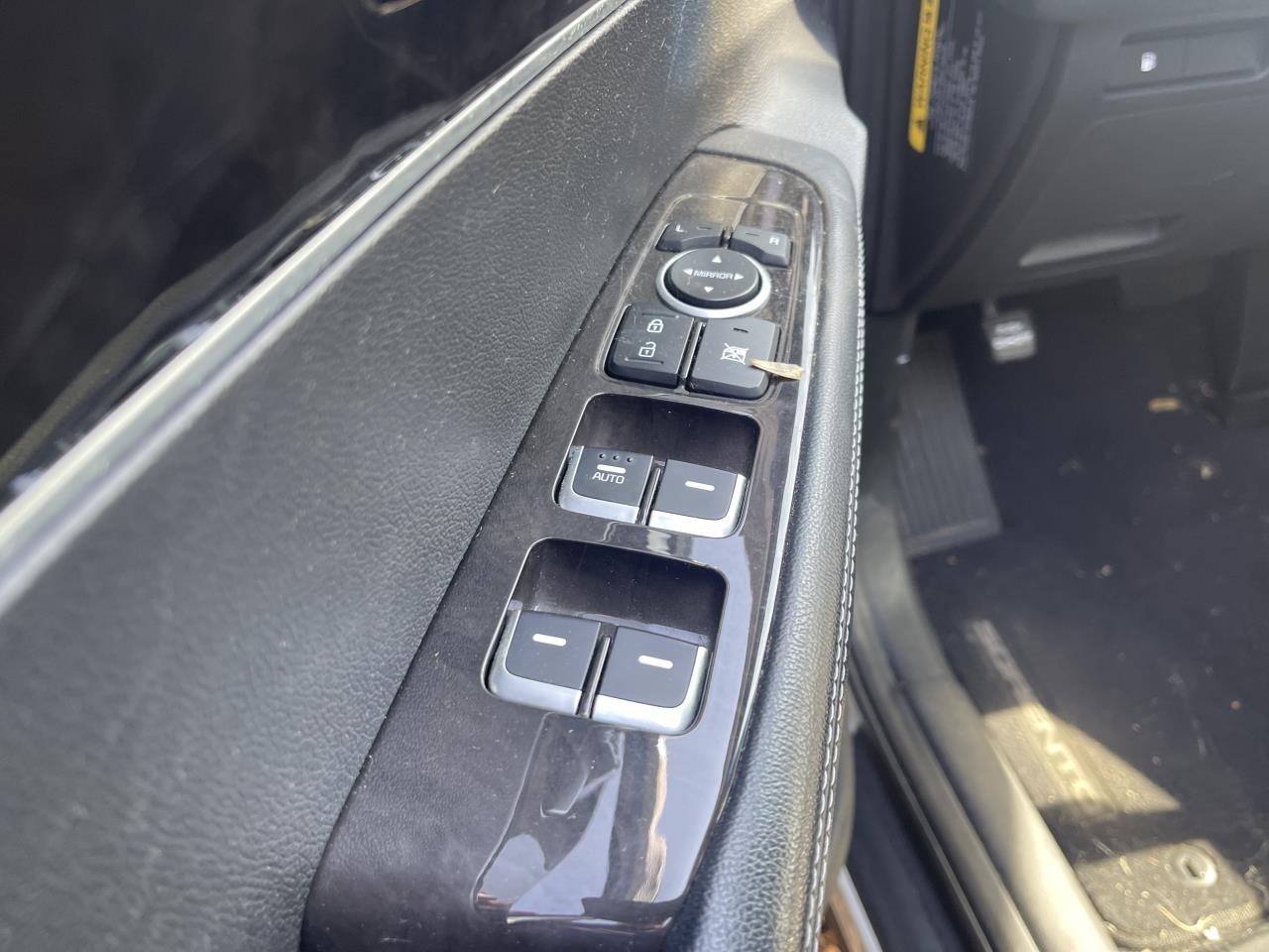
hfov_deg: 69.4
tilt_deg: -45.6
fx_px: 916
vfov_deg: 54.9
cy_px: 476
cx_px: 634
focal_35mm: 25
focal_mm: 5.1
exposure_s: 1/121
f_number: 1.6
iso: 100
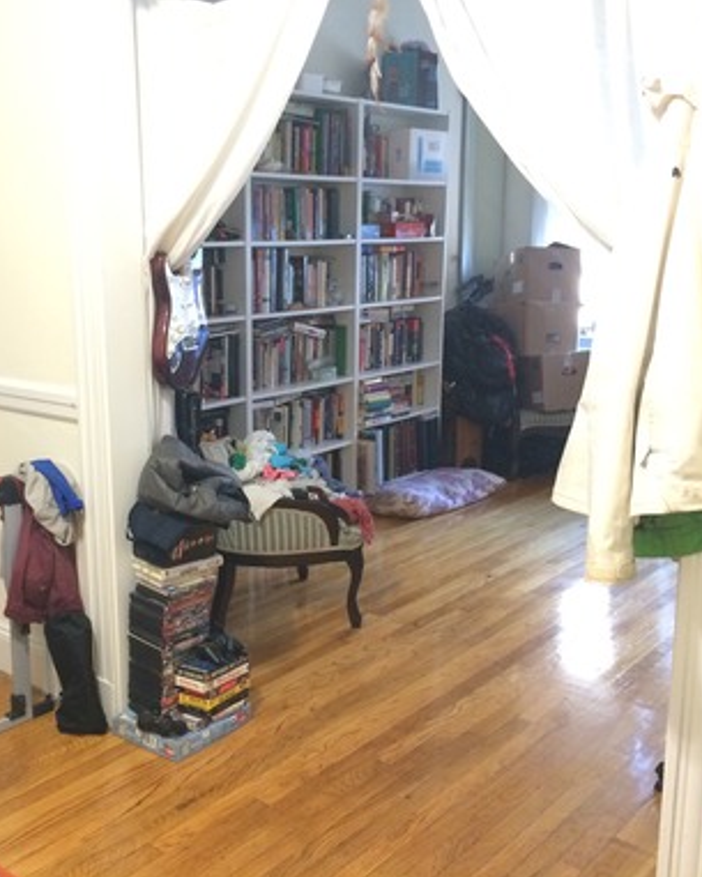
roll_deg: +1.1
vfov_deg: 47.9
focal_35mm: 38
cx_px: 249
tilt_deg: -12.0
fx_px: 986
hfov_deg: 38.8
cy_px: 440
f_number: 2.2
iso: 320
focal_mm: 4.15
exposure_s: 1/15
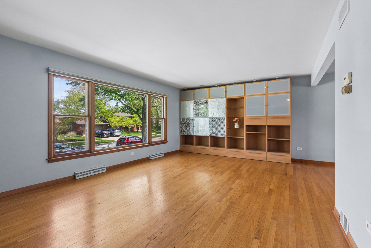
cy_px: 124
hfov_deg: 100.4
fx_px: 155
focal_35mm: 15
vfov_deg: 77.3
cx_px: 186
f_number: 9
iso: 250
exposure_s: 1/50
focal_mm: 10
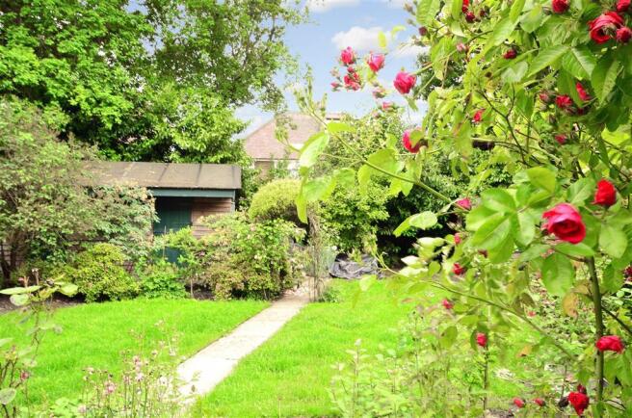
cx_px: 316
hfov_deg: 62.0
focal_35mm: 30
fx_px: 525
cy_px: 209
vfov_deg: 43.4
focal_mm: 20
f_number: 14
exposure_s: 1/6
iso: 200
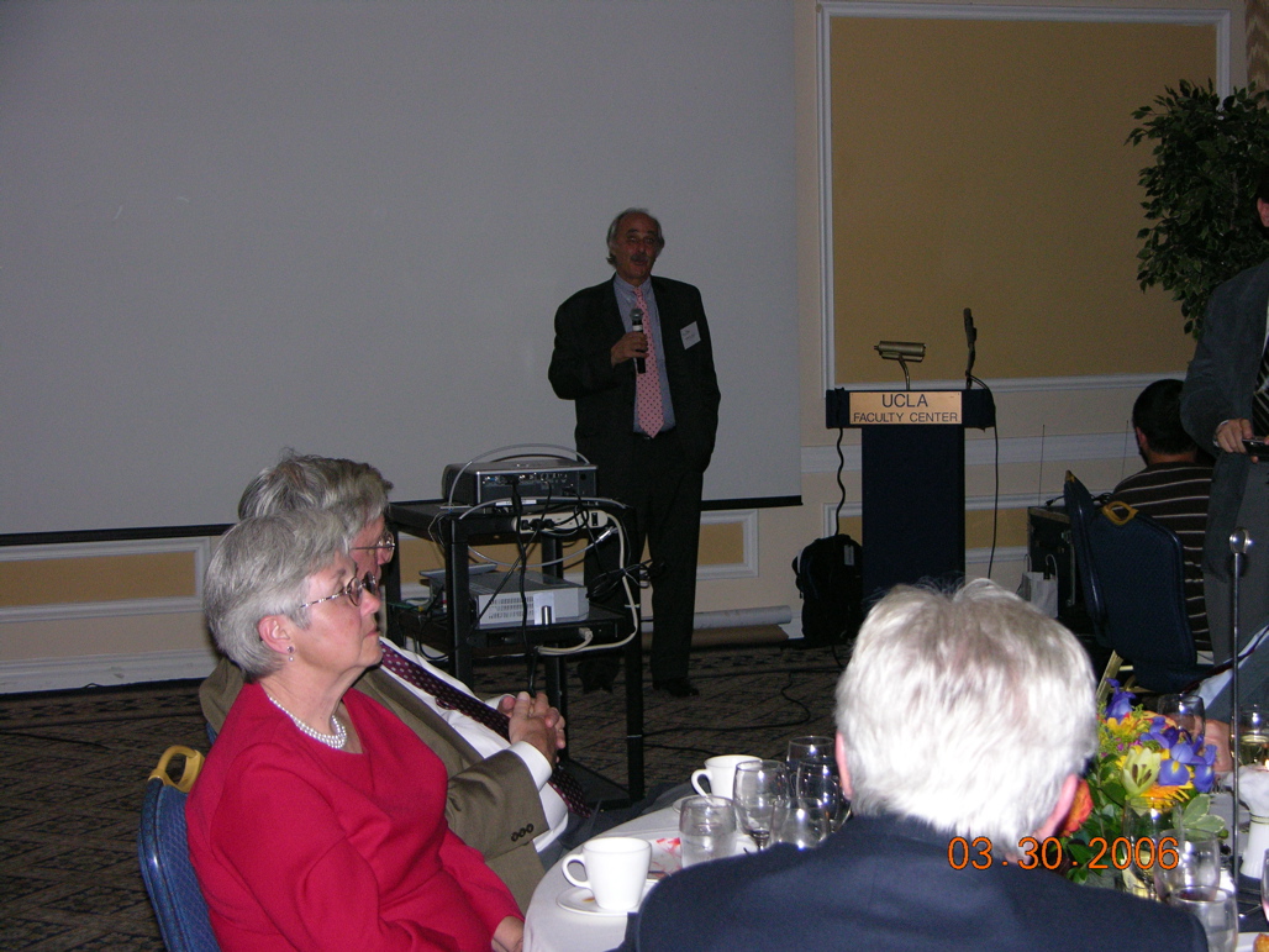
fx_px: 2420
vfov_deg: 22.3
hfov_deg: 29.4
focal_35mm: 66
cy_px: 476
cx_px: 634
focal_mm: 16.8
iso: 200
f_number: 3.2
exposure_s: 1/120
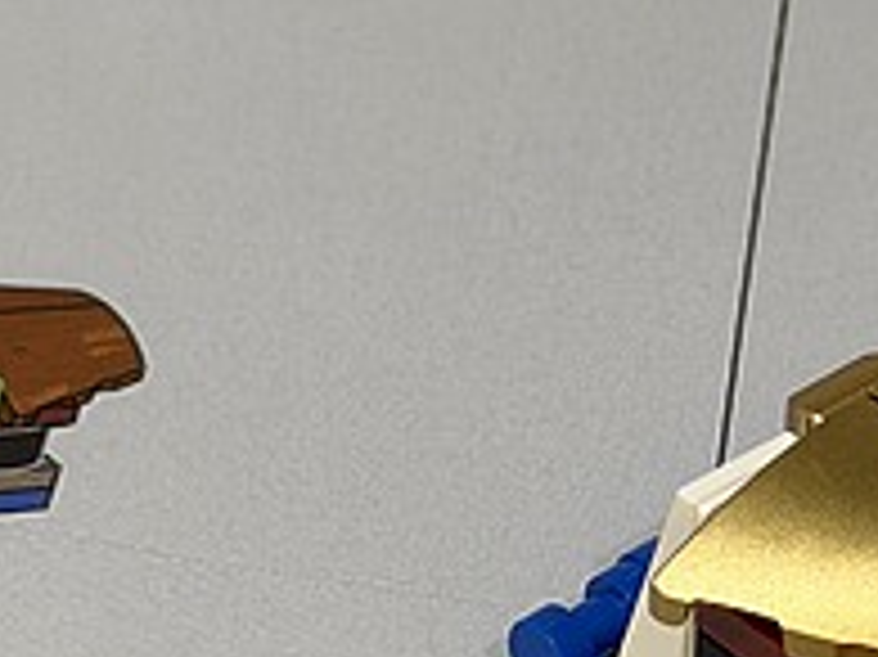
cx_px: 666
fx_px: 4867
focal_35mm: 192
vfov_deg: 7.7
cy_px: 263
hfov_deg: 10.3
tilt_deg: -39.6
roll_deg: +1.1
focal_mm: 6.76
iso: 200
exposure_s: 1/60
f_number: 1.78
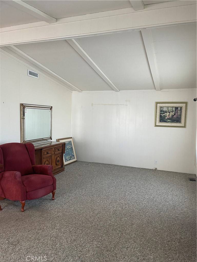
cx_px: 98
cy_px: 131
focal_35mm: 26
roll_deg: -0.8
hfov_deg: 53.1
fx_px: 197
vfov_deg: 67.3
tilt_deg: -3.9
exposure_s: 1/60
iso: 80
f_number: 1.6
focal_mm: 4.2
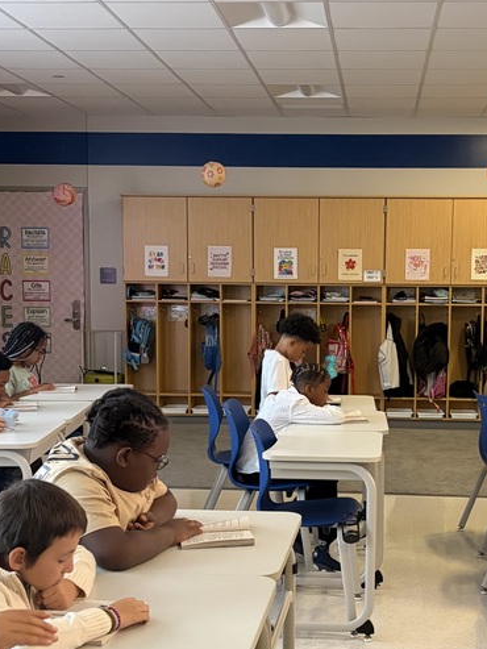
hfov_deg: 26.9
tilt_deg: -5.0
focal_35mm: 54
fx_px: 1013
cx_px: 330
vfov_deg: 35.5
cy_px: 374
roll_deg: -0.1
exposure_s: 1/50
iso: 500
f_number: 1.6
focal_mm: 5.96
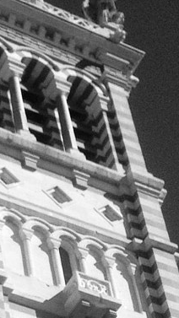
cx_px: 23
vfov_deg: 13.0
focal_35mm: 162
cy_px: 352
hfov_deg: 7.5
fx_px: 1367
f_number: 2.4
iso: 50
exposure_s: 1/2123
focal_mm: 4.28
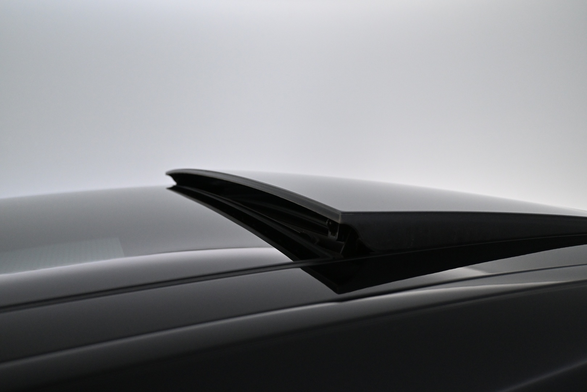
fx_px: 477
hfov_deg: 63.2
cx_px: 294
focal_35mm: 29
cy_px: 196
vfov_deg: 44.6
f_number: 3.8
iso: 1600
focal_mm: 19.5
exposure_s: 1/125
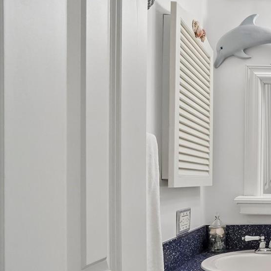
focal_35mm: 37
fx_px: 328
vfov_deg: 43.9
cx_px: 321
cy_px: 193
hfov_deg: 35.7
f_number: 8
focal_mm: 10
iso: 1000
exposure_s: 1/30
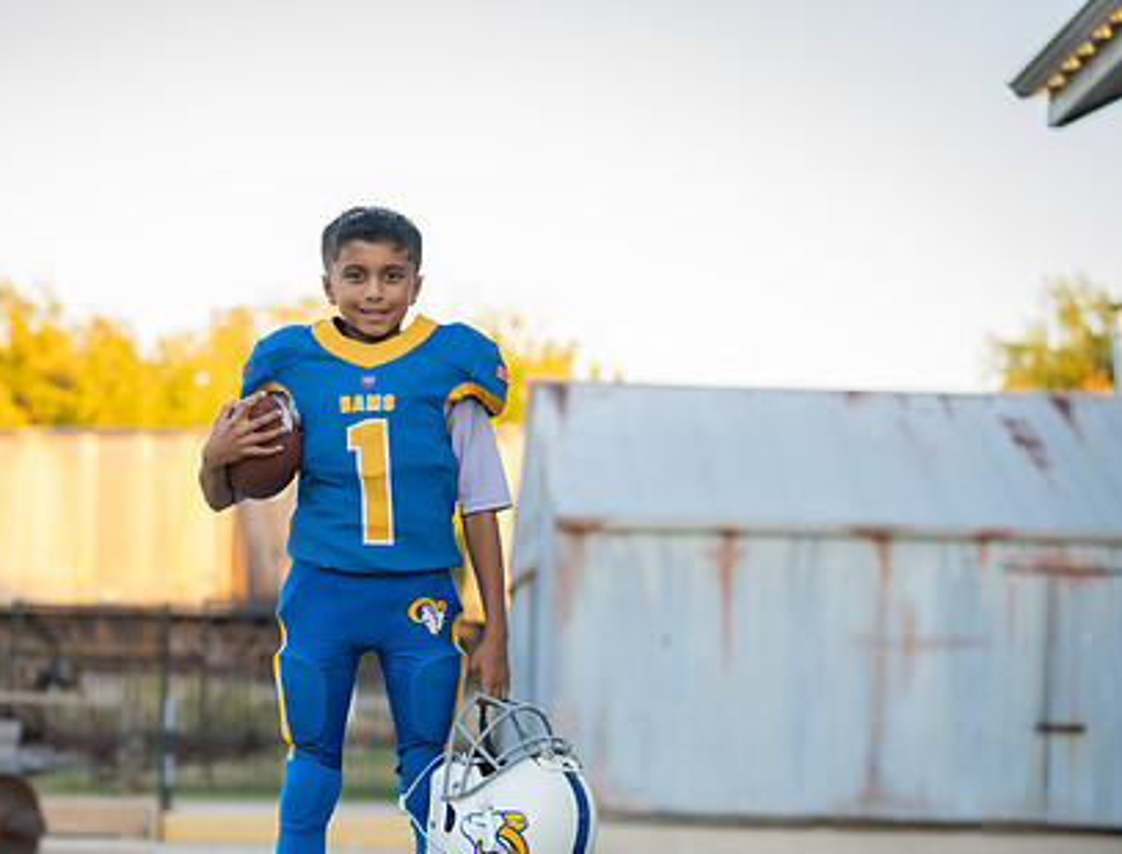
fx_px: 3683
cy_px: 603
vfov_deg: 13.2
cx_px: 368
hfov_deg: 17.3
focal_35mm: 113
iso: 320
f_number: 2.8
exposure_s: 1/320
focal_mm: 70
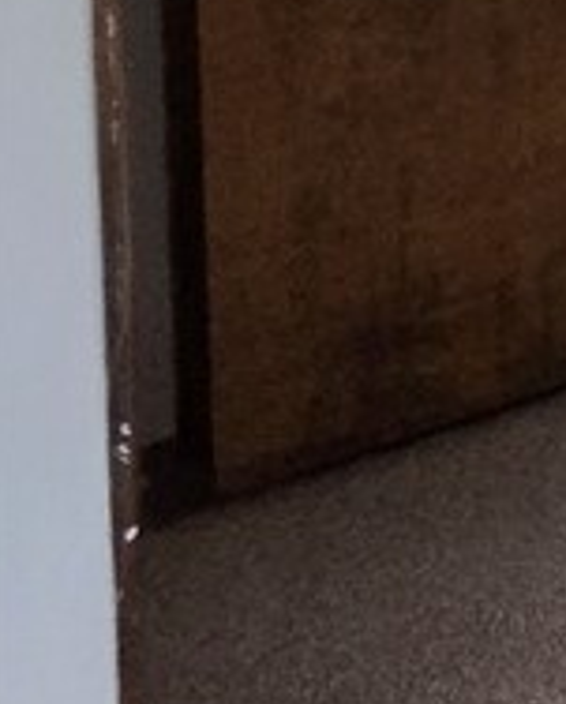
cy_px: -476
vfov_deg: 21.0
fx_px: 1441
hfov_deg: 10.0
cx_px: 1904
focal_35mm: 69
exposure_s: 1/120
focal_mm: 2.2
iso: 320
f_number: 2.2
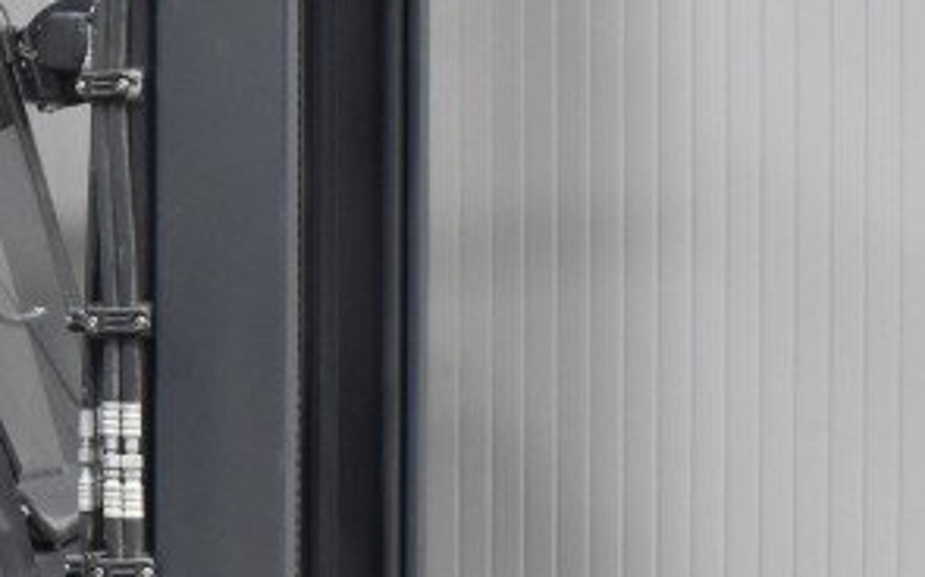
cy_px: 417
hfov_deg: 14.7
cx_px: -251
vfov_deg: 9.5
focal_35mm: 137
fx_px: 3452
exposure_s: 1/25
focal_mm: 22
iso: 1600
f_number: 5
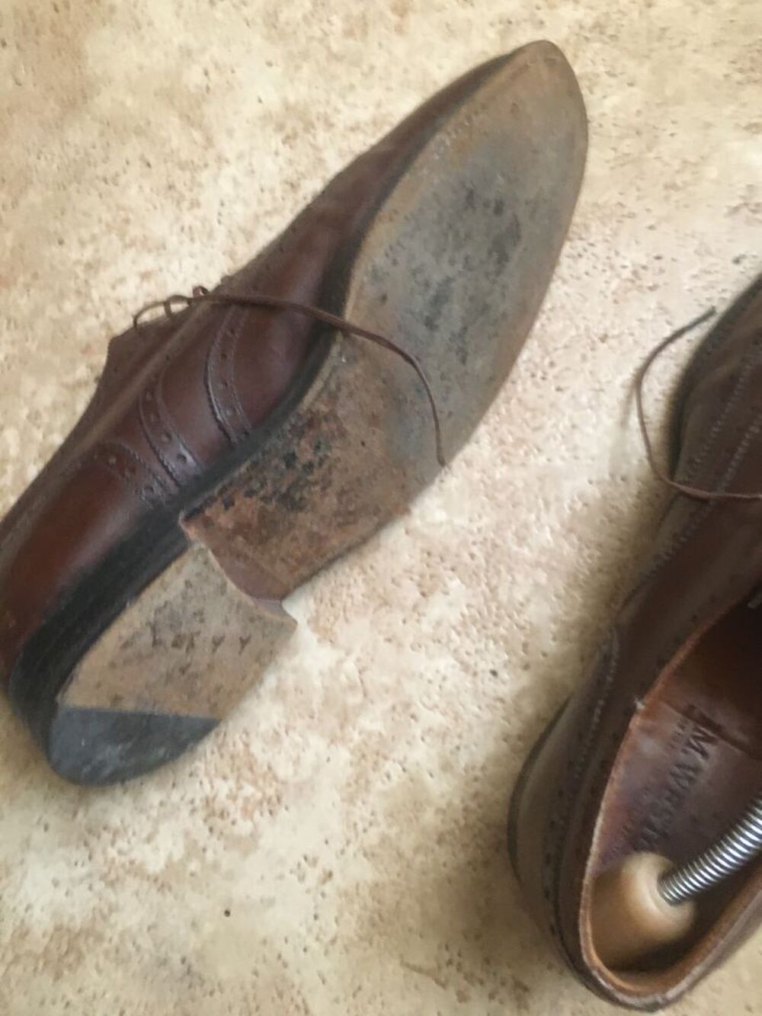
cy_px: 508
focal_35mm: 29
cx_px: 381
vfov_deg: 61.7
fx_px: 851
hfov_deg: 48.2
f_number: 2.2
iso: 250
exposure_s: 1/17
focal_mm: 4.15
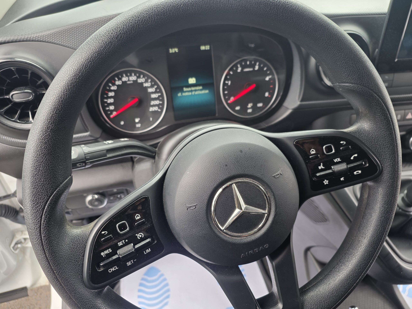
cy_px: 154
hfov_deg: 73.9
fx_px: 274
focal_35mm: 23
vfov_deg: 58.9
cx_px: 206
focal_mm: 6.25
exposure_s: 1/55.9
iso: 64
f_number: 1.7
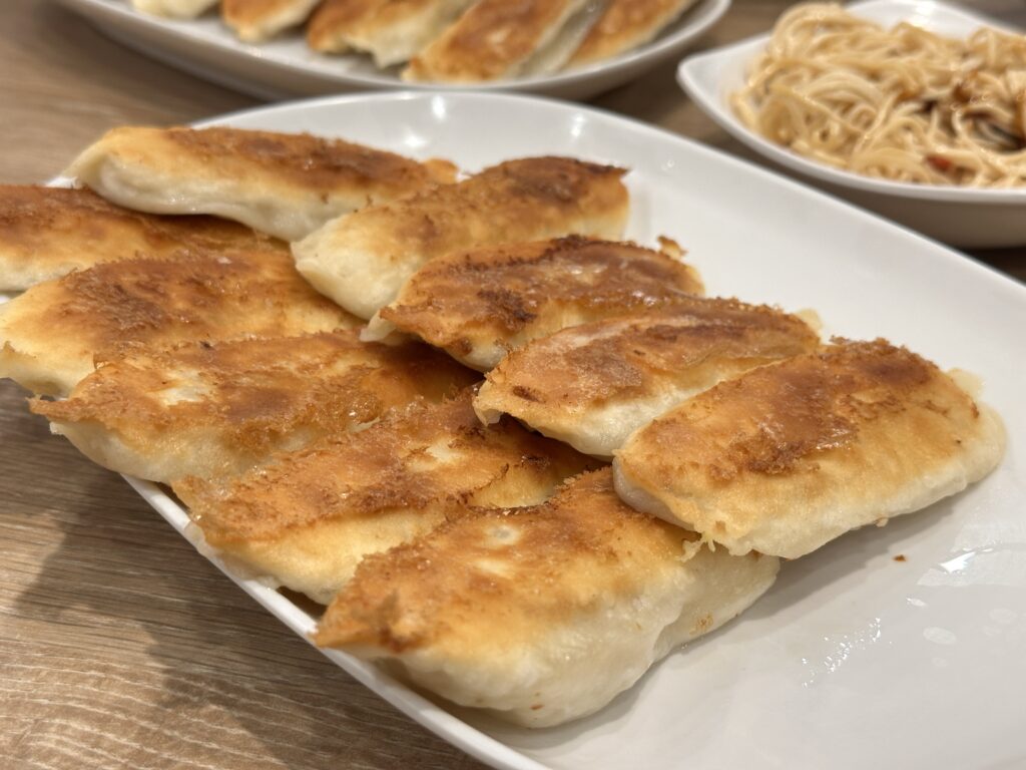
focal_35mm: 48
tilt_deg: -31.6
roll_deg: -2.7
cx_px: 513
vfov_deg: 30.3
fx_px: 1423
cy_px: 385
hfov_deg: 39.7
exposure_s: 1/60
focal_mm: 6.86
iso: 100
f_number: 1.78
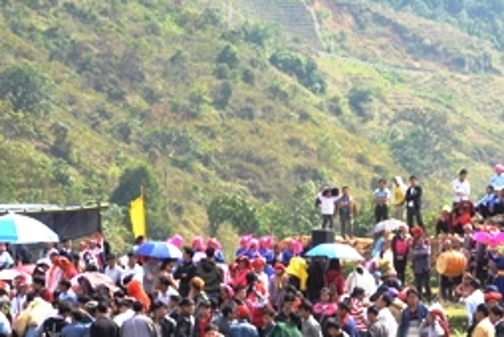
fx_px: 3069
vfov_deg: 6.3
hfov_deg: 9.4
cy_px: 350
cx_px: 319
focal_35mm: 219
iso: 200
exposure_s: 1/100
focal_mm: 58
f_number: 11
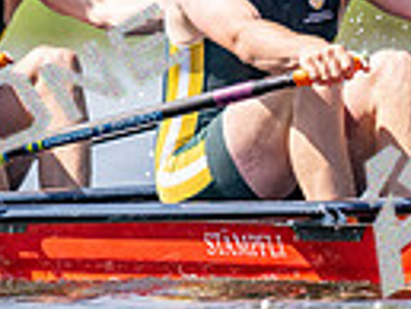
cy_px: -5
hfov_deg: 0.8
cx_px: 92
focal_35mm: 2589
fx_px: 30768
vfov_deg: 0.6
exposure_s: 1/2500
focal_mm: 600
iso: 360
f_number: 4
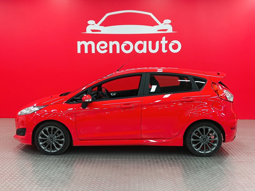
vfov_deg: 56.8
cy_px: 96
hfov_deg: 71.6
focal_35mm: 24
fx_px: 177
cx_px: 128
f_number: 1.88
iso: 327
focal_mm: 5.59
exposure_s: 1/101
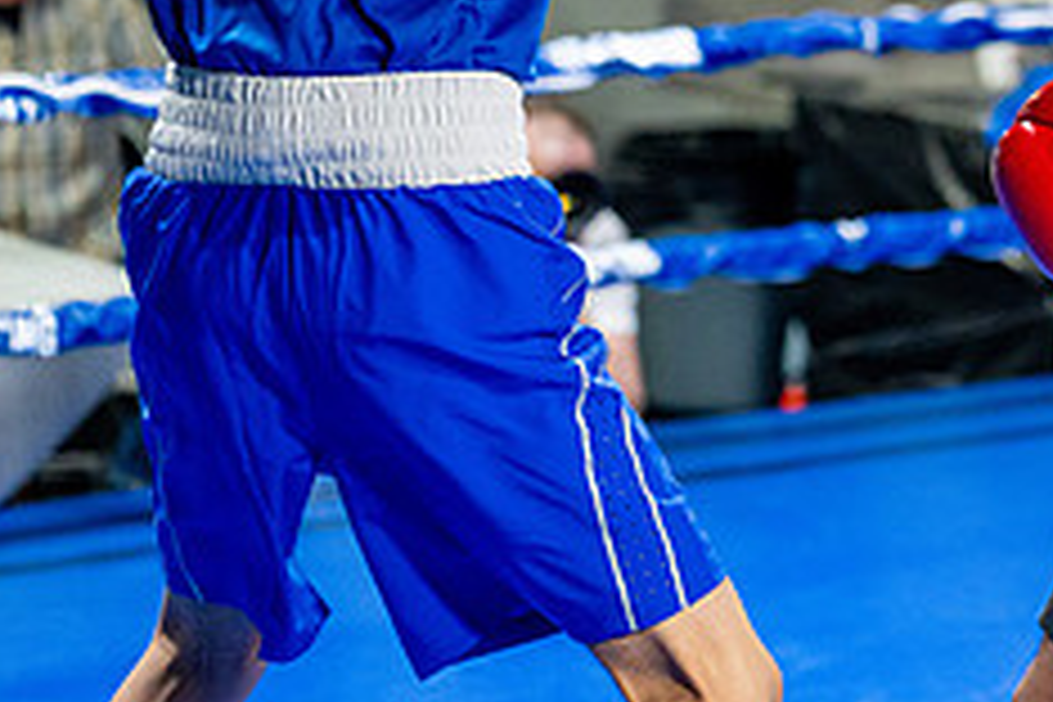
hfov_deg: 12.1
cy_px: -79
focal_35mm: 166
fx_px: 4855
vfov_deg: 8.2
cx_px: 1260
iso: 4000
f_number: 2
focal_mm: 67
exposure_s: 1/1000
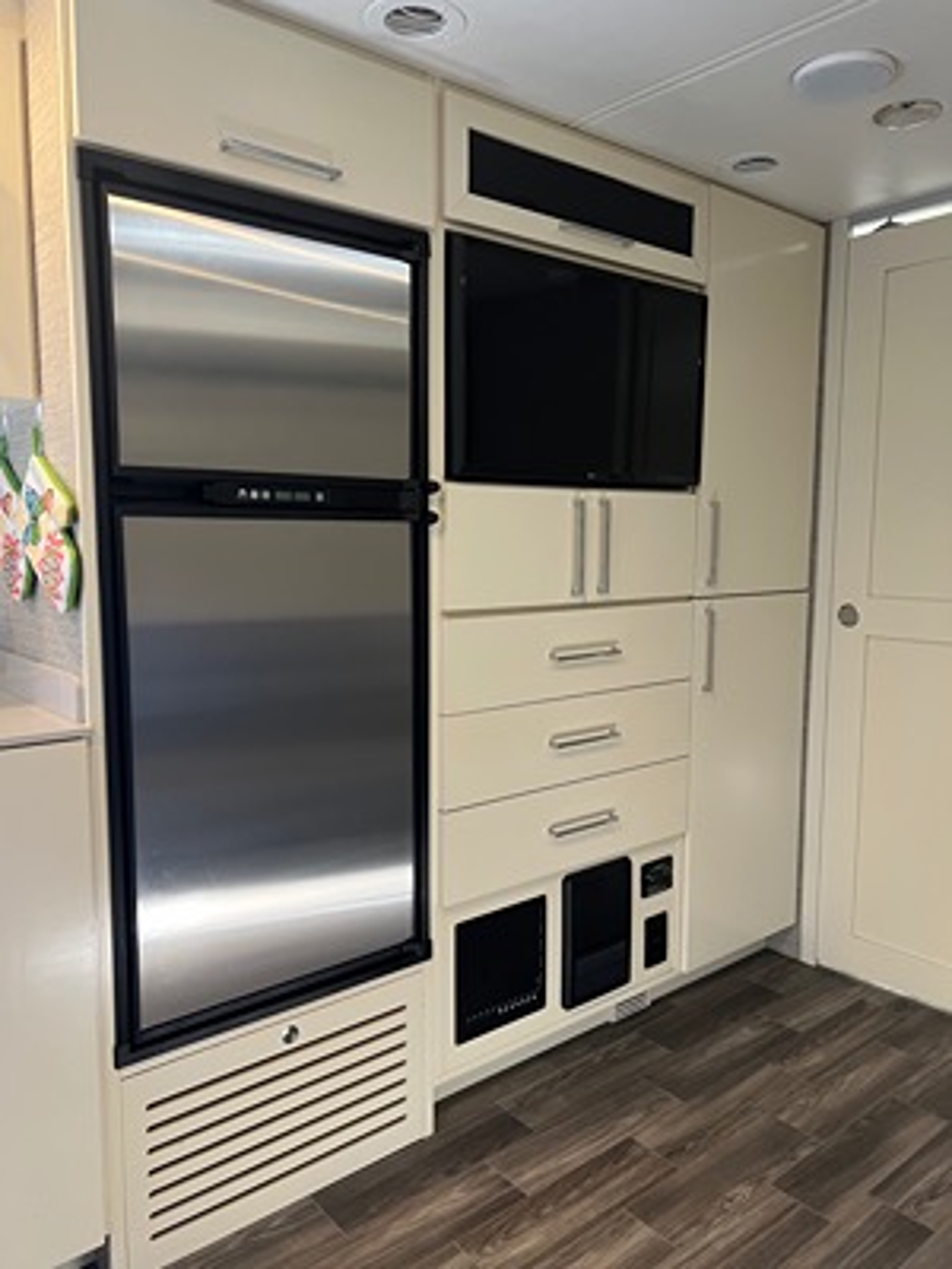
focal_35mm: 26
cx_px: 476
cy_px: 634
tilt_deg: -6.7
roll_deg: +1.4
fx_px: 953
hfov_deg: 53.1
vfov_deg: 67.3
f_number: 1.5
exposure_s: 1/60
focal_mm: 5.7
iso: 250
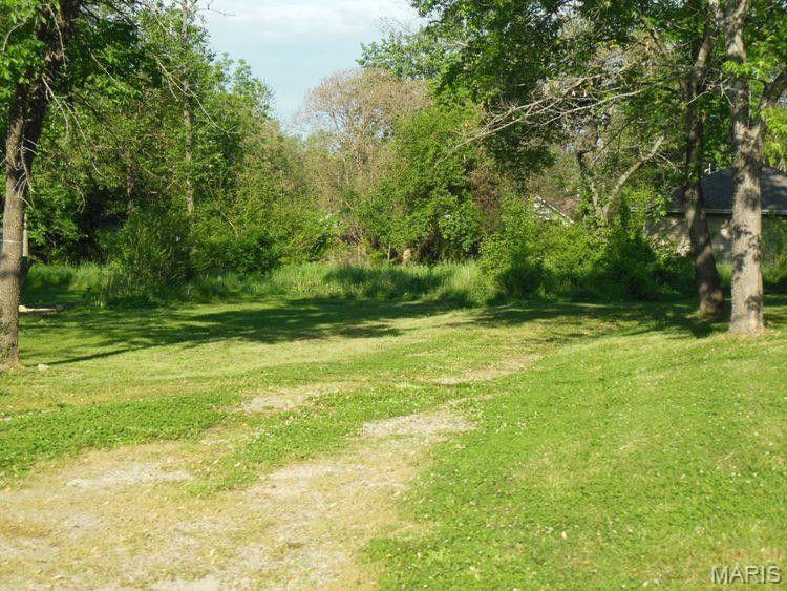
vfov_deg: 25.7
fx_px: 1296
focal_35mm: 57
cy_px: 296
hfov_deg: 33.8
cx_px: 394
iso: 125
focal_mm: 10.2
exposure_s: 1/500
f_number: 4.1
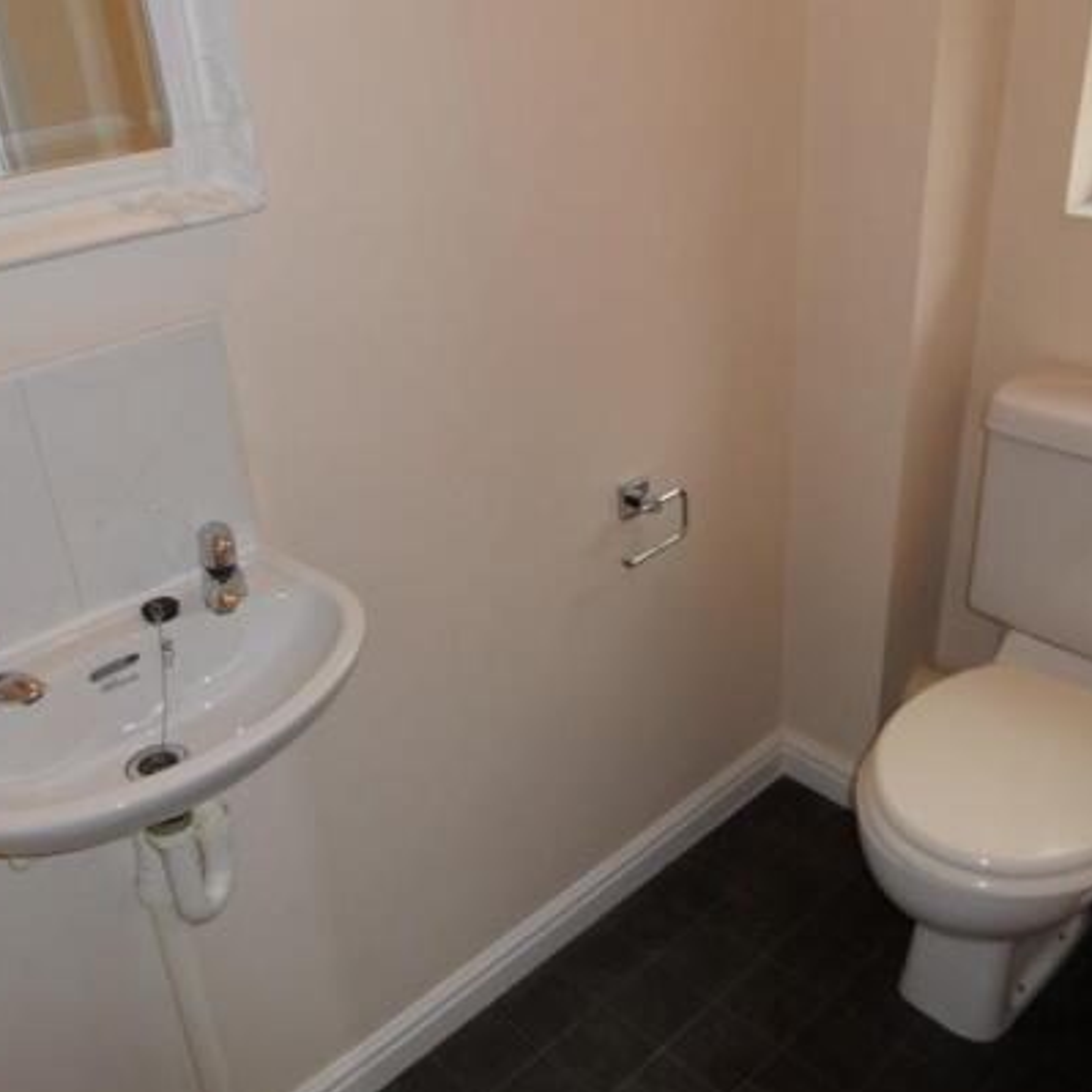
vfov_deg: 52.5
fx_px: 1106
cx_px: 543
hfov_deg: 52.5
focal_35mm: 31
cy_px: 549
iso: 80
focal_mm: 3.9
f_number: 3.2
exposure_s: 1/30
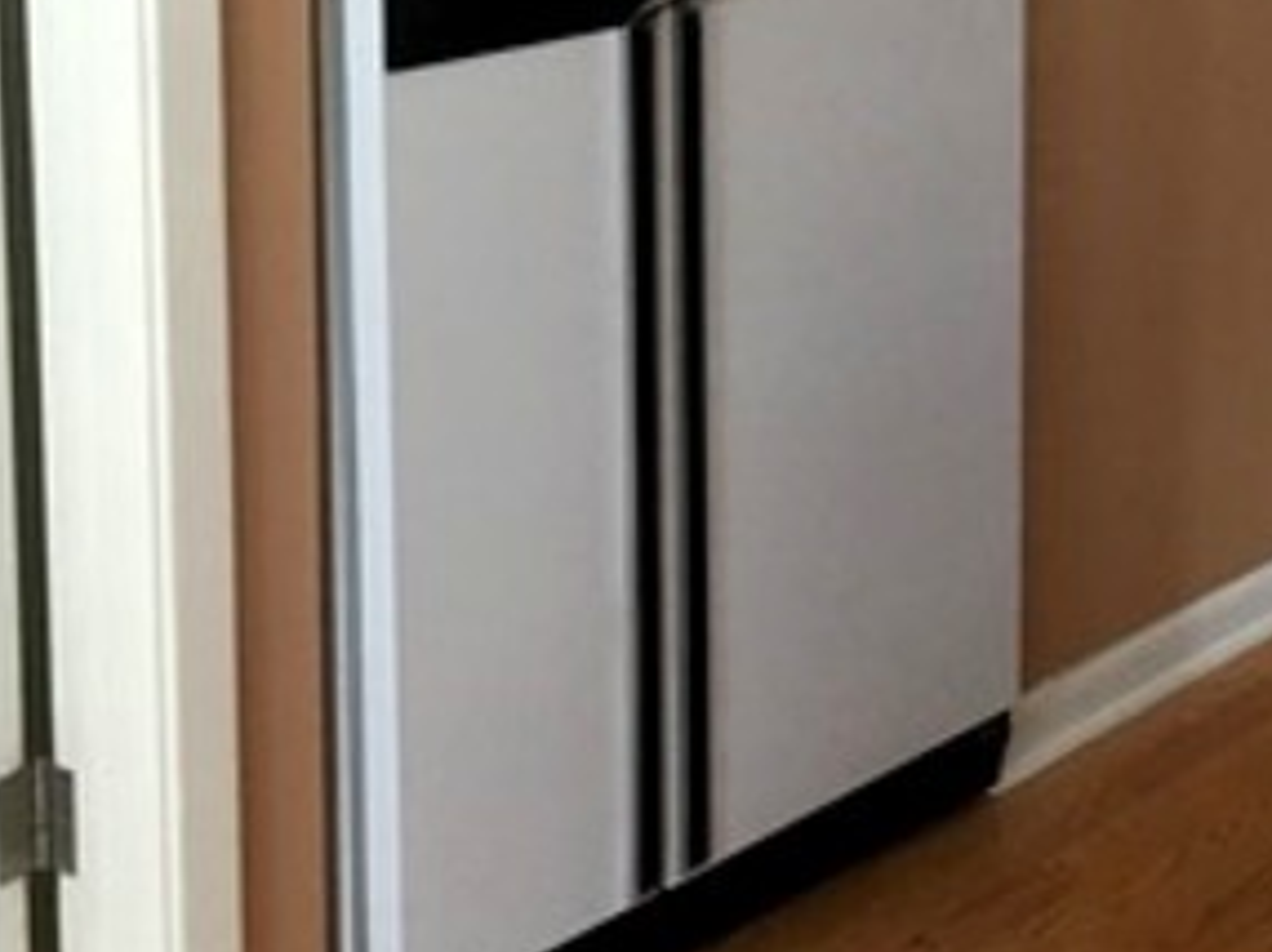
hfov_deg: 27.9
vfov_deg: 21.9
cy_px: 40
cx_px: 1299
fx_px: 2386
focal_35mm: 65
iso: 50
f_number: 2.2
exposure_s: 1/15
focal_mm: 4.15
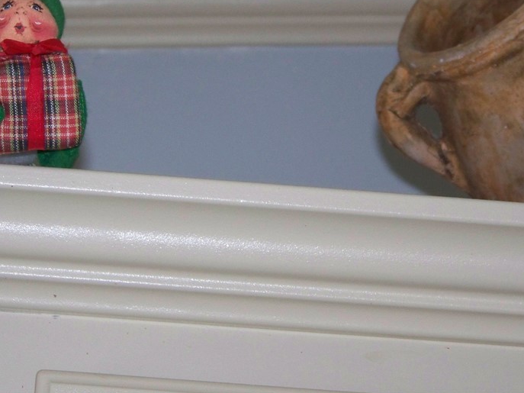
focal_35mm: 173
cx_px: 220
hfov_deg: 11.4
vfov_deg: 8.6
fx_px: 2618
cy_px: 101
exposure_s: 1/30
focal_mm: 19.3
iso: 200
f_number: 3.2
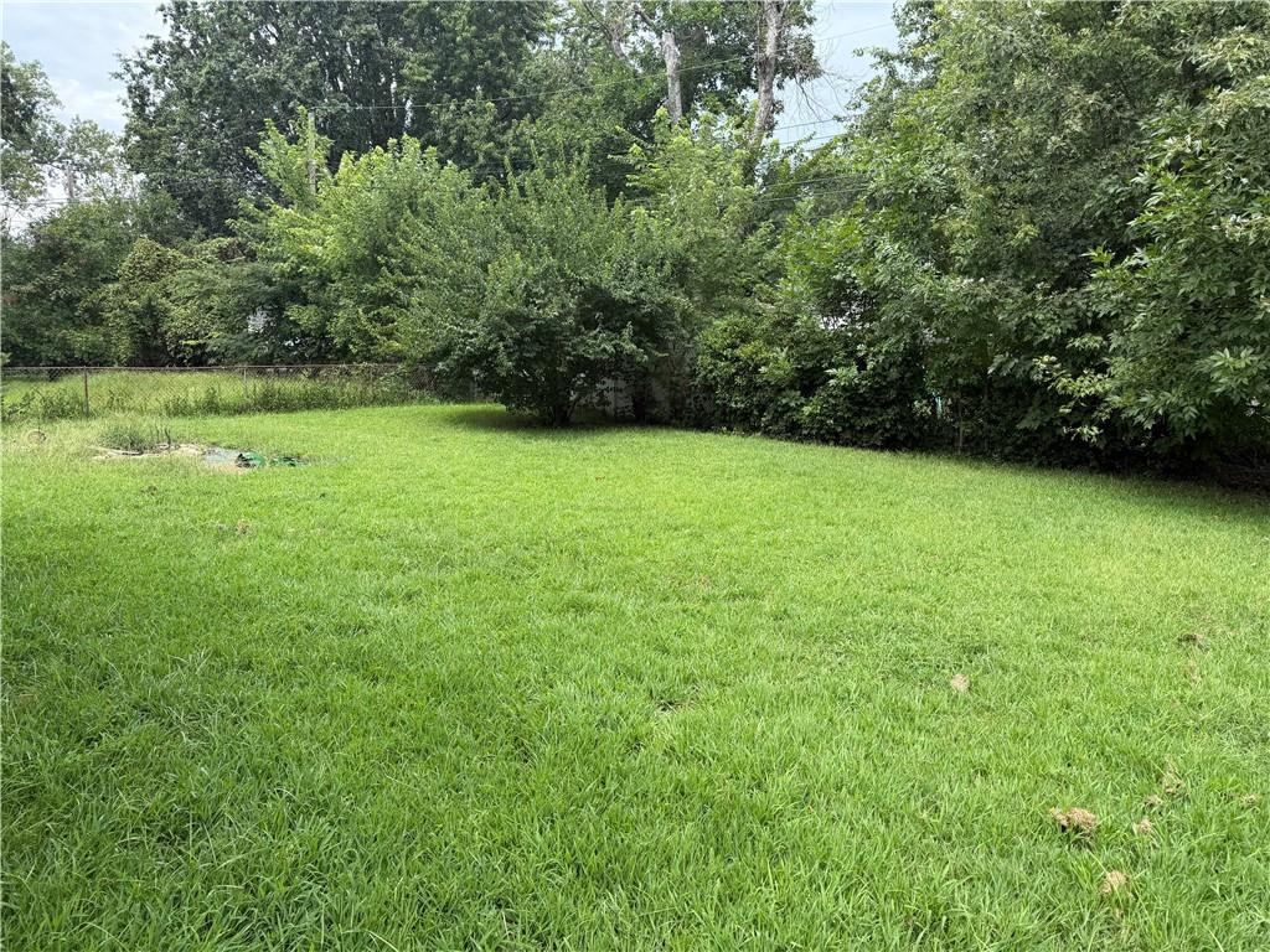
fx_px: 881
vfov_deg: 56.8
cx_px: 635
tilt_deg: -6.8
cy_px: 476
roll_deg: -1.8
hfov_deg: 71.6
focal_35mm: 24
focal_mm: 6.76
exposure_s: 1/1901
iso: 100
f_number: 1.78
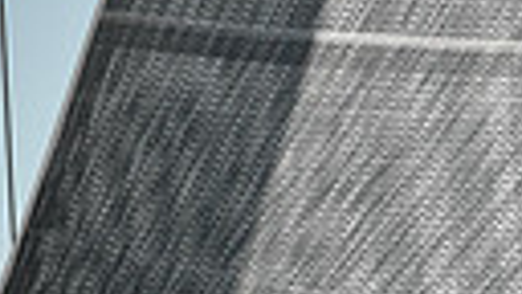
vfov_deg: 0.9
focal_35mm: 1373
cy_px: 992
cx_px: 491
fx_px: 19004
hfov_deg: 1.6
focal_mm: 290
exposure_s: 1/1250
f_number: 6.3
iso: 250
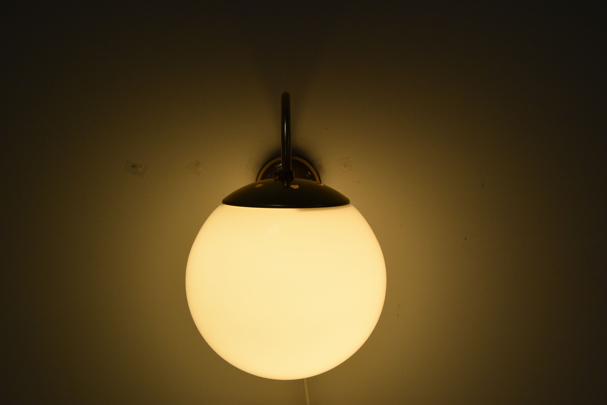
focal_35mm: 42
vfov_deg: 31.9
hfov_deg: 46.4
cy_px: 202
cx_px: 304
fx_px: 709
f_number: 10
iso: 1600
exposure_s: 1/400
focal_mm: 28
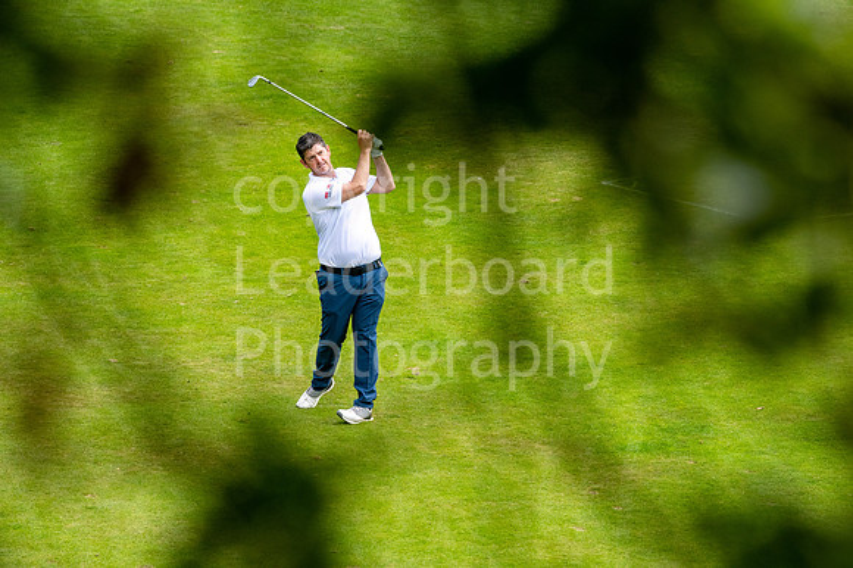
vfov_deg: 3.1
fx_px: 10656
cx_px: 426
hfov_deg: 4.6
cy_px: 284
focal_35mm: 450
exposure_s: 1/800
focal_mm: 300
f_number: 5.6
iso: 200
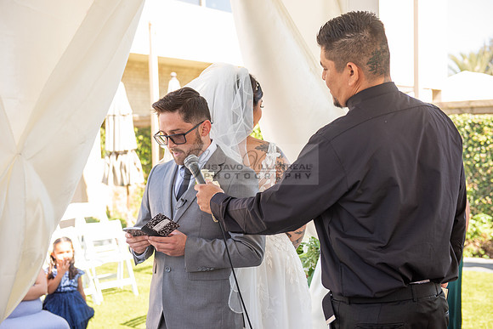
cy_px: 164
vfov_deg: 26.0
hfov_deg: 38.2
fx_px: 712
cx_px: 246
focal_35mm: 52
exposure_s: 1/100
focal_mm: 52
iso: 100
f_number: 4
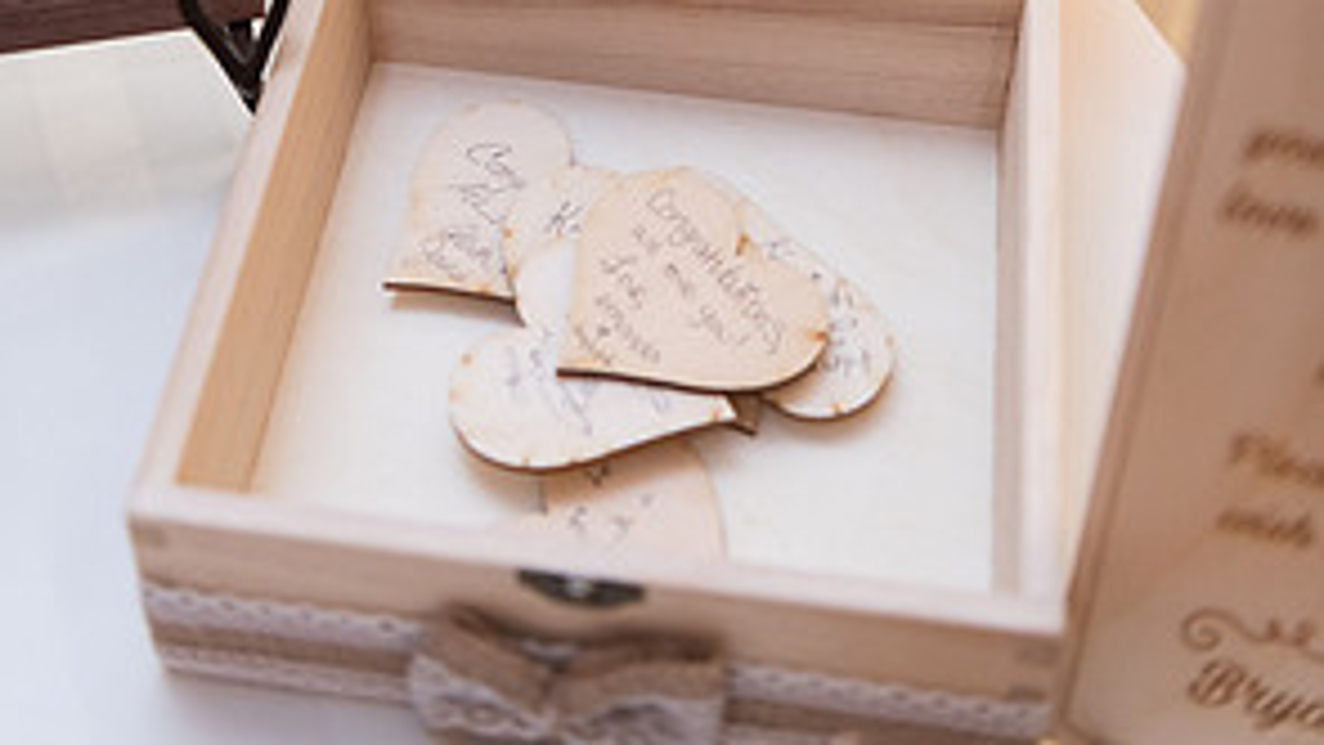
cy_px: -184
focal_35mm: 67
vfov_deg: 17.1
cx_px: 655
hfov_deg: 31.4
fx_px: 2352
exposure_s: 1/100
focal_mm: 42
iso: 900
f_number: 2.8
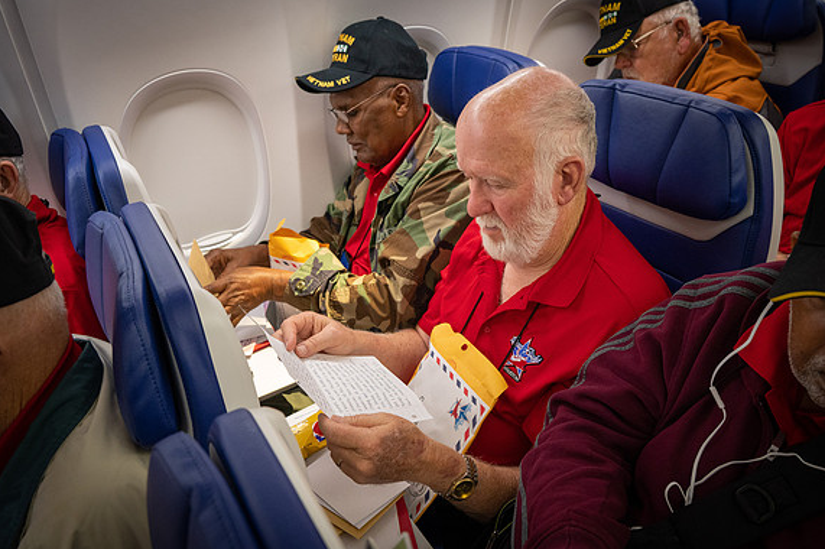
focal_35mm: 31
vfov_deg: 42.3
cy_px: 276
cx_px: 416
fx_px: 710
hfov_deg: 60.3
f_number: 6.3
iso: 6400
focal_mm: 30.5
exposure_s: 1/60
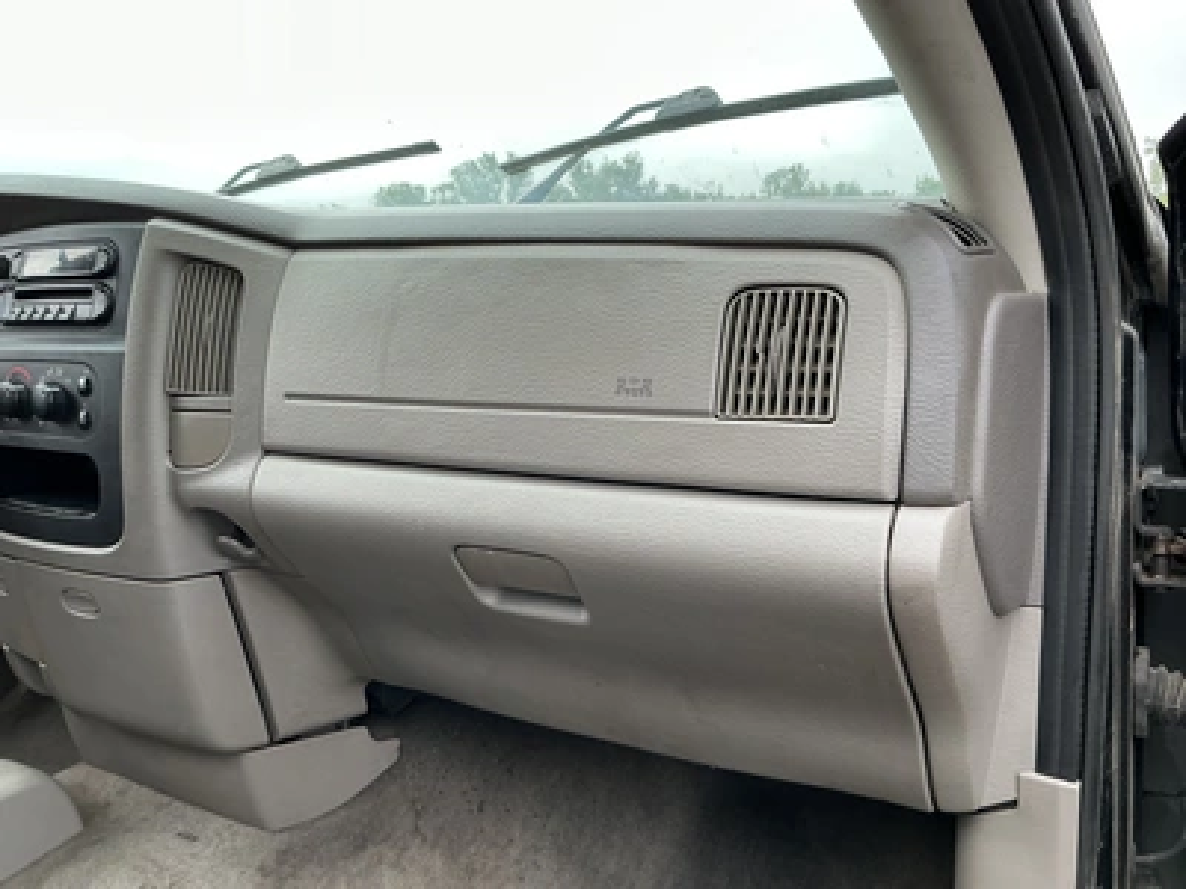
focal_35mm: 28
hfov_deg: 63.4
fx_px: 959
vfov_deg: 49.7
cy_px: 444
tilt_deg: -7.8
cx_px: 593
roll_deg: +0.2
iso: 20
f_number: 1.8
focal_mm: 3
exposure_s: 1/122
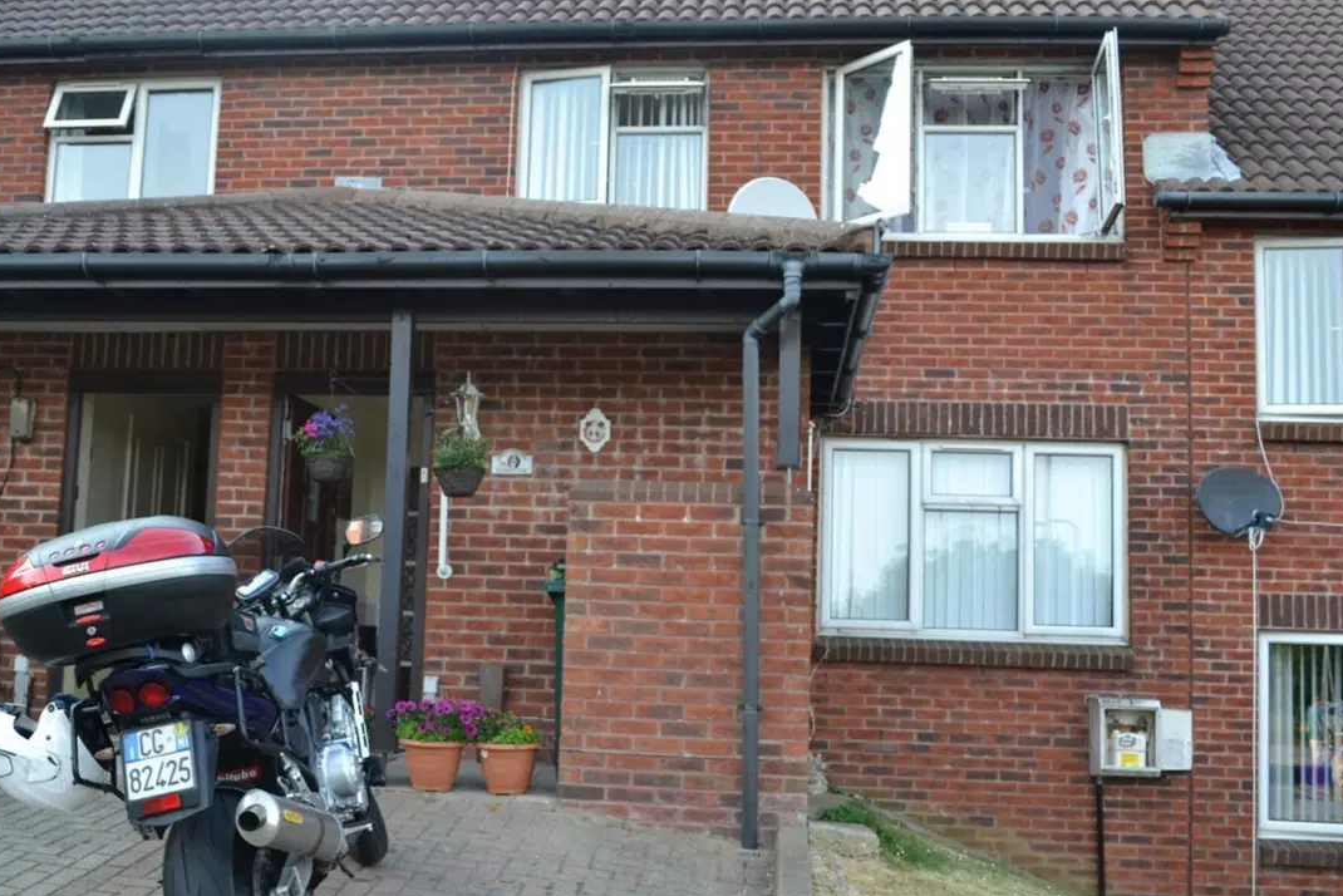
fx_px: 1381
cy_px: 498
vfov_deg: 35.9
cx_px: 596
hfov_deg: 51.8
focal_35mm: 37
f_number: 5.6
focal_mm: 22
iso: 200
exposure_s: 1/125
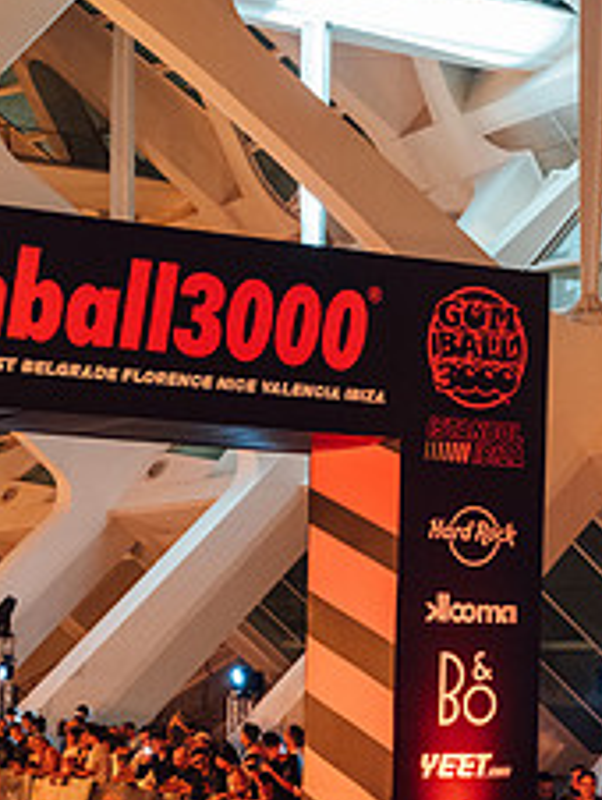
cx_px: 269
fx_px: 1990
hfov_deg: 17.2
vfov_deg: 22.1
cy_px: 743
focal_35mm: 86
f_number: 3.2
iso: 3200
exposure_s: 1/125
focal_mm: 30.2
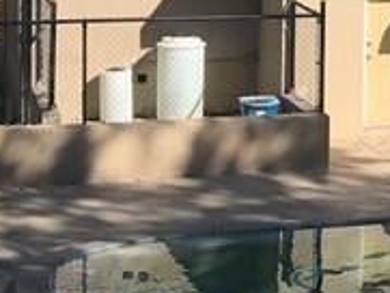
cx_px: 571
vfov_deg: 9.3
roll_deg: -1.4
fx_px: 1781
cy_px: -22
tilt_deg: -4.0
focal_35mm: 158
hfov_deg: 12.0
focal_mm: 3.99
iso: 20
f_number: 1.8
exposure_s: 1/3300
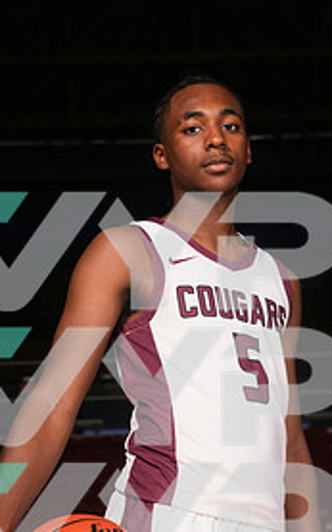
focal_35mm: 116
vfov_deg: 17.9
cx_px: 200
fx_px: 1680
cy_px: 388
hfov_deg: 11.3
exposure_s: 1/200
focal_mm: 70
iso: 250
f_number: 6.3
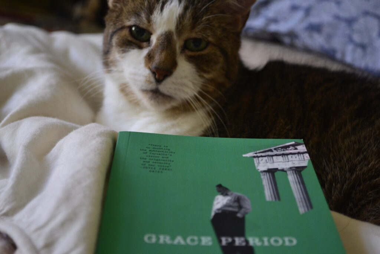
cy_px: 127
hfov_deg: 31.9
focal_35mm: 63
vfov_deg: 21.6
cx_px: 190
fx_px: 665
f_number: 5.3
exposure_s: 1/15
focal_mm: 42
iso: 800
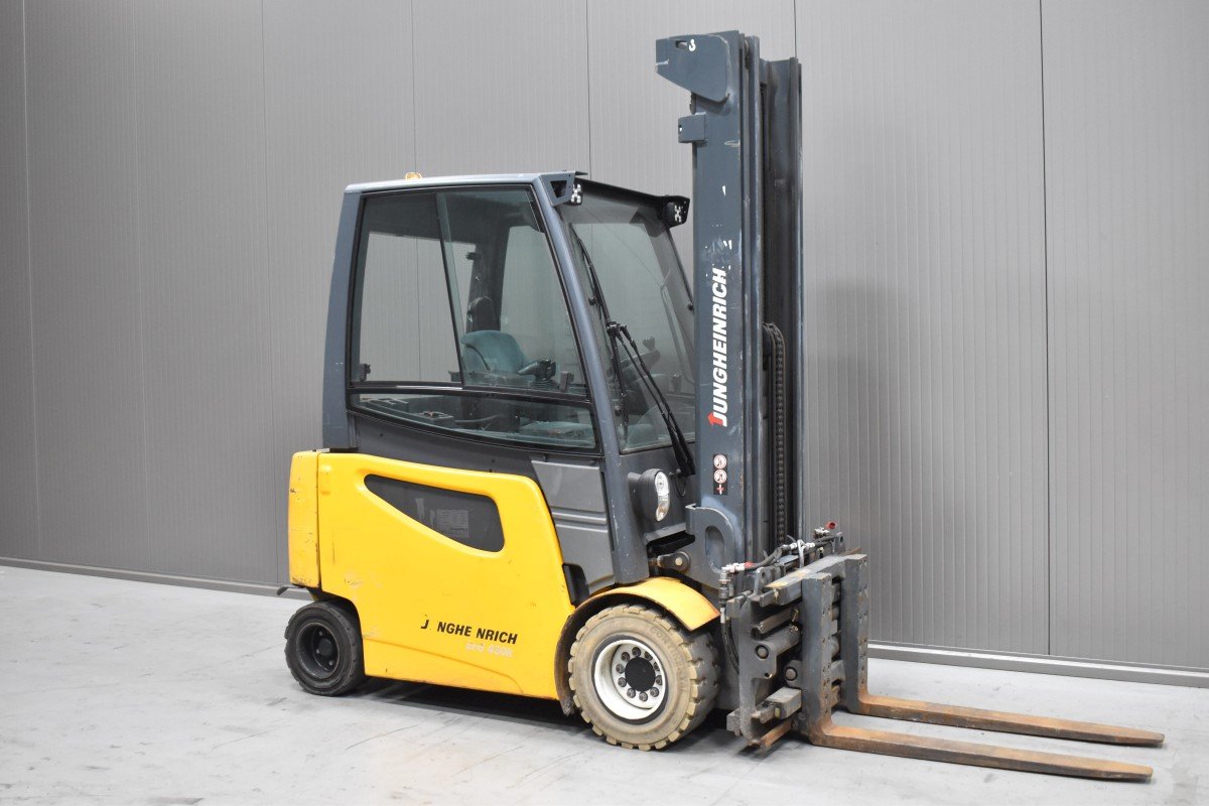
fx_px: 1209
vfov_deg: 36.9
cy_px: 403
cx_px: 604
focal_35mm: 36
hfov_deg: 53.1
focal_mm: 24
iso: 1600
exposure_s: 1/40
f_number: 4.5
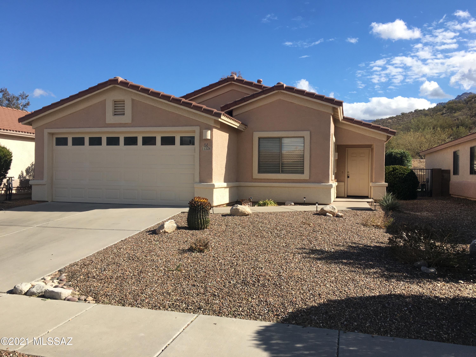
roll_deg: -1.4
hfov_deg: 61.7
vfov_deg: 48.2
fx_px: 399
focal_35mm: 29
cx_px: 238
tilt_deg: -0.3
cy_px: 178
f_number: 2.2
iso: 25
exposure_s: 1/1479
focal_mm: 4.15
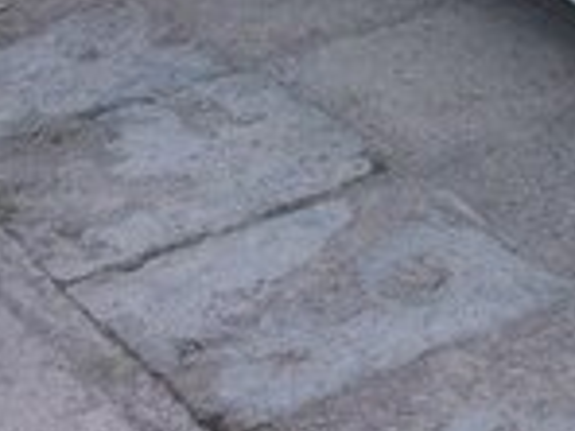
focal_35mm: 129
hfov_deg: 14.2
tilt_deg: -11.3
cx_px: 897
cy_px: -382
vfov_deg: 10.7
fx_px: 2143
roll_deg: +1.3
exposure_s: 1/189
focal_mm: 4.15
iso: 32
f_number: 2.2
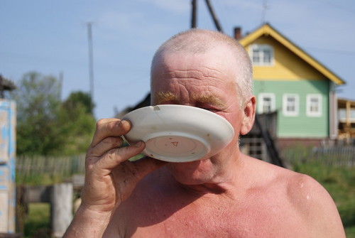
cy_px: 119
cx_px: 178
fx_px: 741
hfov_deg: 27.0
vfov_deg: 18.2
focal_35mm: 75
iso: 100
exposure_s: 1/640
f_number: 5.6
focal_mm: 50
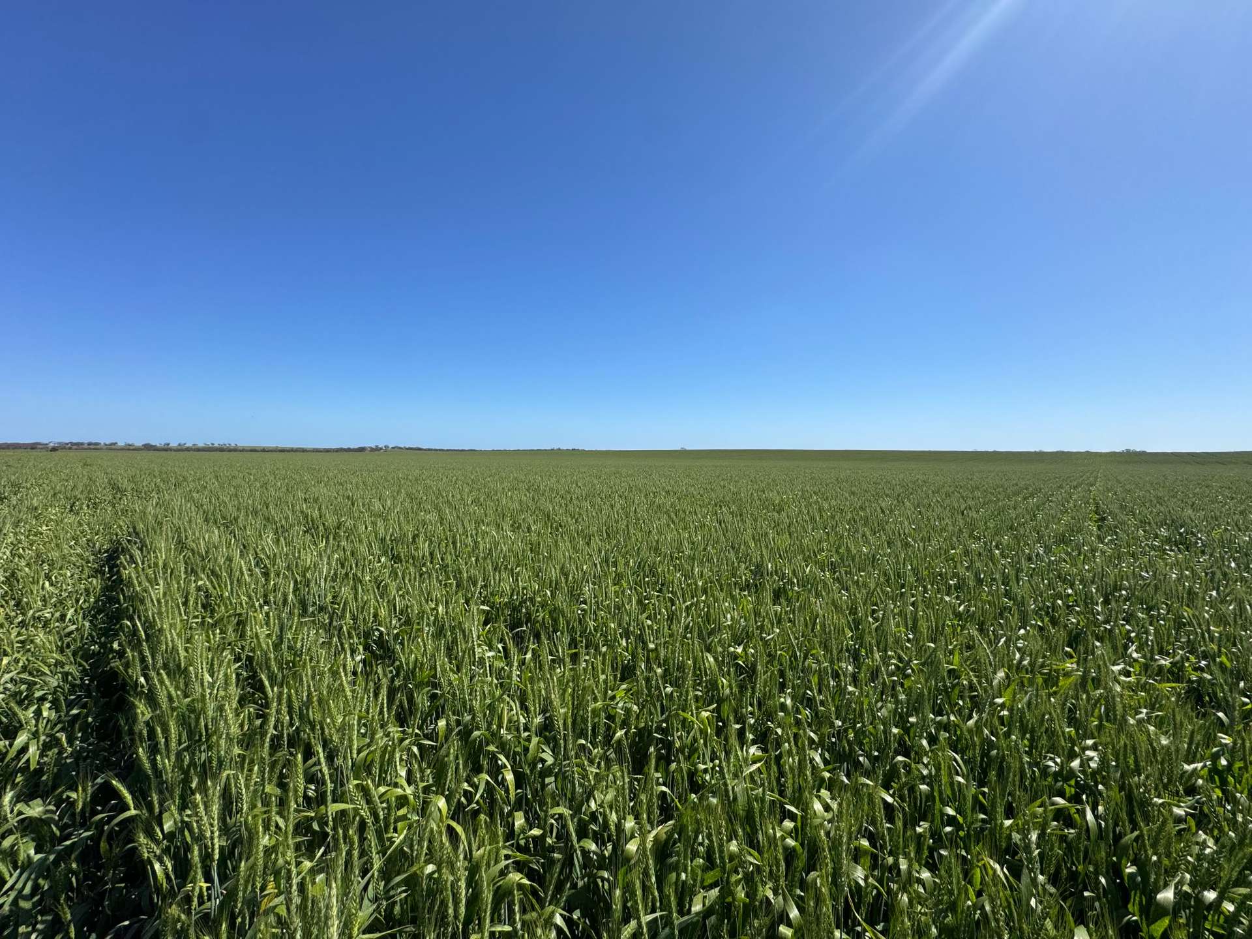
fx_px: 506
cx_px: 626
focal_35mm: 14
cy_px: 470
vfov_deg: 85.7
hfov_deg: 102.1
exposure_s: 1/2208
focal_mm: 2.22
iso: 50
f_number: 2.2
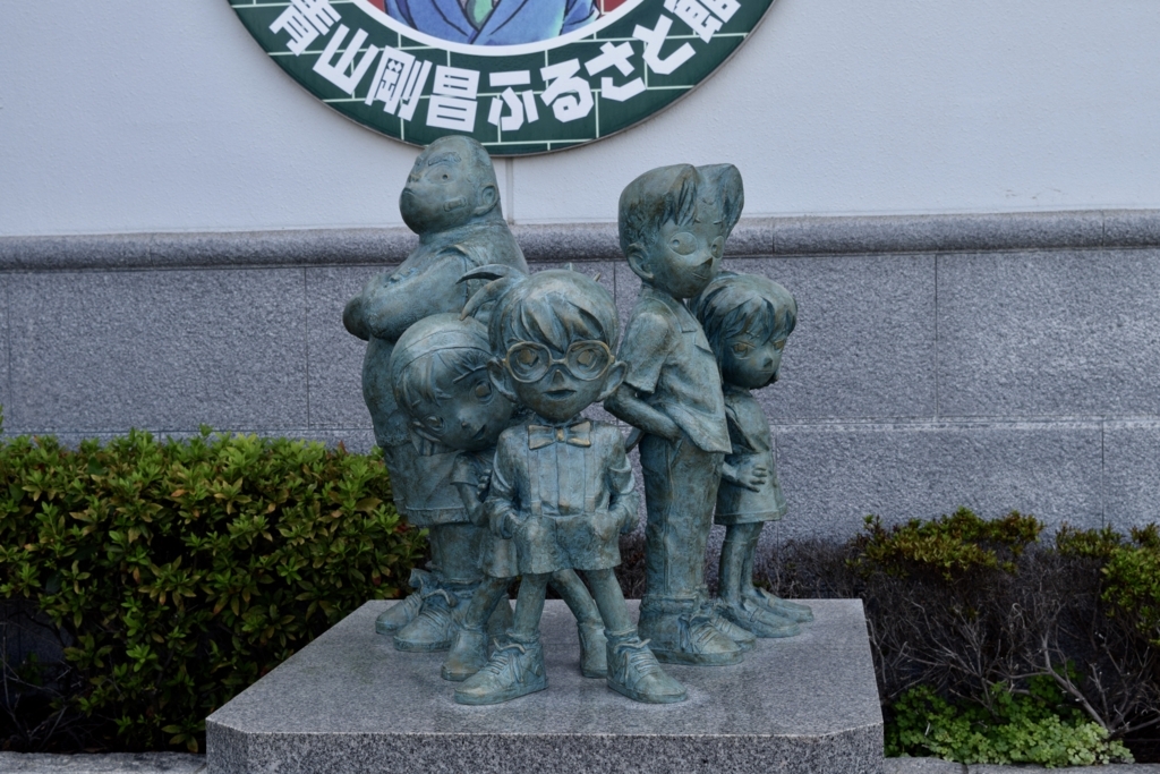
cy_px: 387
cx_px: 580
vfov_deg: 22.6
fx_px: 1933
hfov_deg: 33.4
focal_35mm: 60
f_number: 8
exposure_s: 1/250
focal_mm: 40
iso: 250
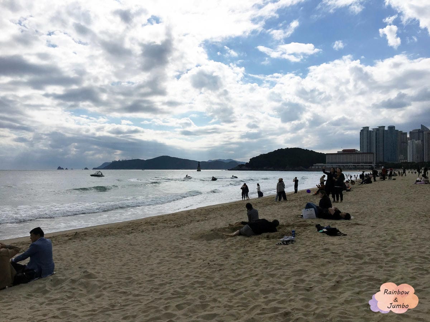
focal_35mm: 29
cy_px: 161
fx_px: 360
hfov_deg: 61.7
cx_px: 215
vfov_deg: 48.2
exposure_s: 1/8547
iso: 25
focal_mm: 4.15
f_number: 2.2
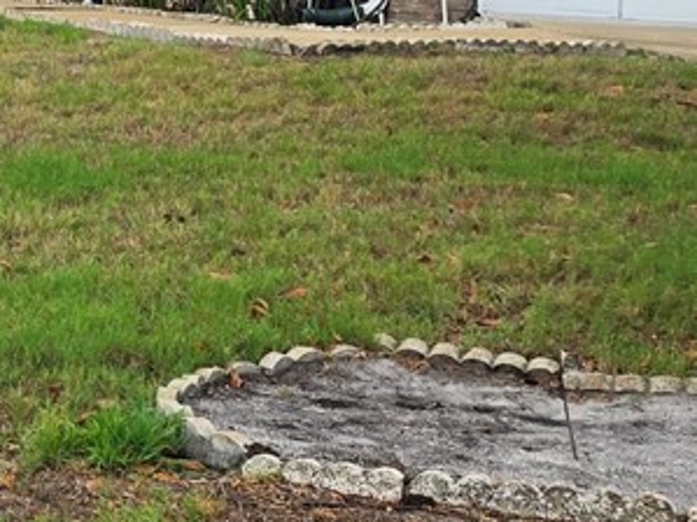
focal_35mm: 123
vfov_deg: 11.9
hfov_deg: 15.6
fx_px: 2476
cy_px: 33
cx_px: -68
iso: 32
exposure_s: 1/359
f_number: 1.4
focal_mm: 6.5
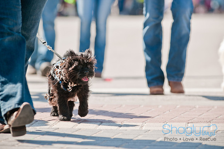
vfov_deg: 5.2
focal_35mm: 262
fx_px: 1631
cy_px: 74
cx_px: 112
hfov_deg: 7.9
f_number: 4
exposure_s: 1/800
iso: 200
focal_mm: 175
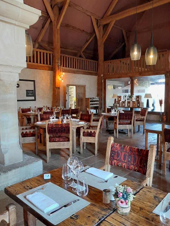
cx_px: 83
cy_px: 115
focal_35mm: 27
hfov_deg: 51.4
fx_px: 177
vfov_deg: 65.3
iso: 250
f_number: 1.8
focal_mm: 4
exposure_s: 1/33
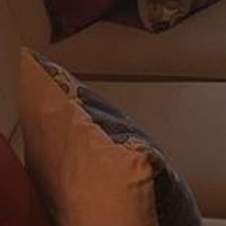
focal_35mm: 200
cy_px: 18
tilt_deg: -20.6
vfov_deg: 8.7
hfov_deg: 8.7
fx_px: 1477
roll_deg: +2.8
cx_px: -35
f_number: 2.2
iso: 32
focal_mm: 4.15
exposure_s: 1/15
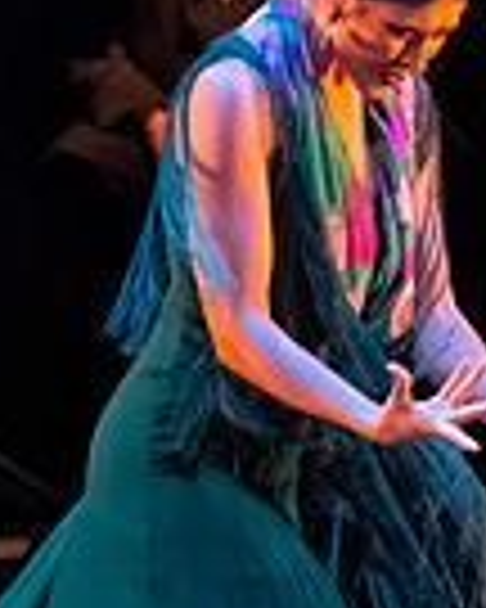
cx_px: 369
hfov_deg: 0.9
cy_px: 553
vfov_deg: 1.1
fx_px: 30709
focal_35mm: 1708
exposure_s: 1/400
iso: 25600
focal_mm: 355
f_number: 8
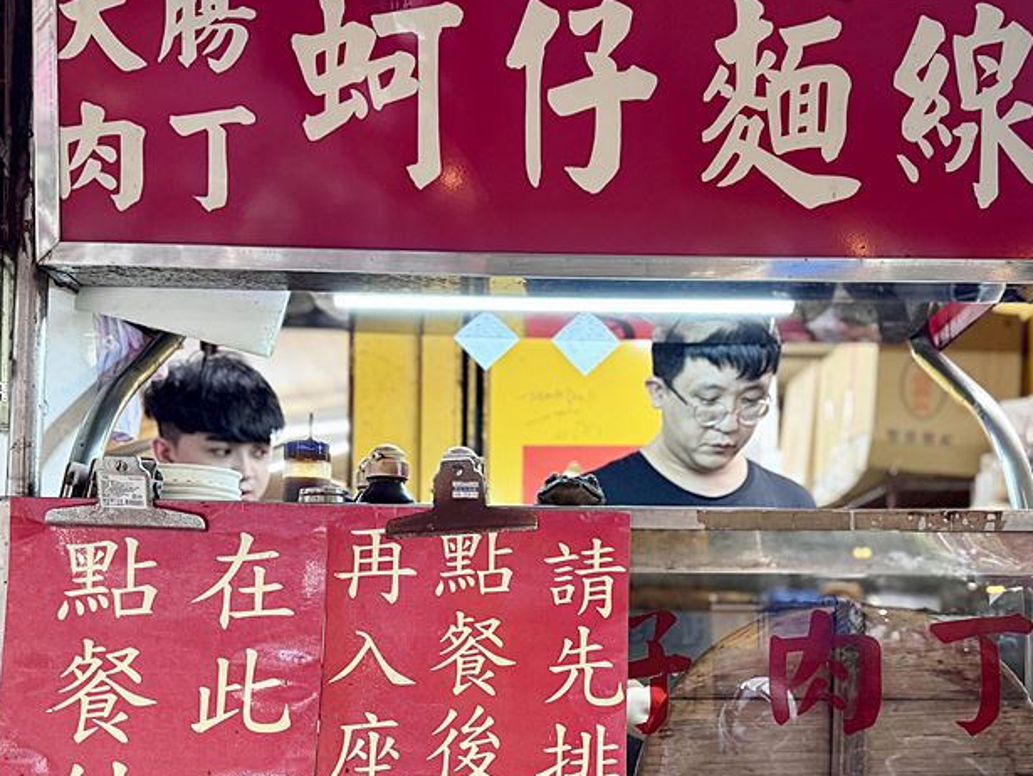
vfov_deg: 36.0
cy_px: 579
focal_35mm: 39
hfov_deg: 47.8
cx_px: 554
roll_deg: +0.5
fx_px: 1165
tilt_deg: +3.9
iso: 320
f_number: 1.78
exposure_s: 1/60
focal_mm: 6.76
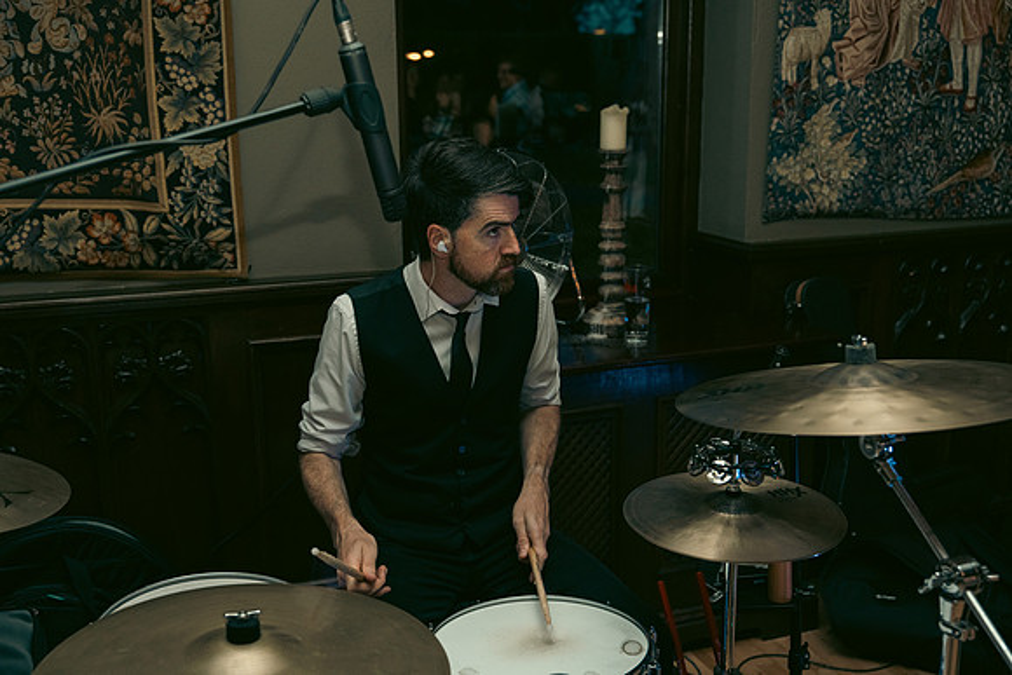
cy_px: 338
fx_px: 1068
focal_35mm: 38
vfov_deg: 35.1
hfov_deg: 50.7
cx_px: 506
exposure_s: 1/160
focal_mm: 38
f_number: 3.5
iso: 2500
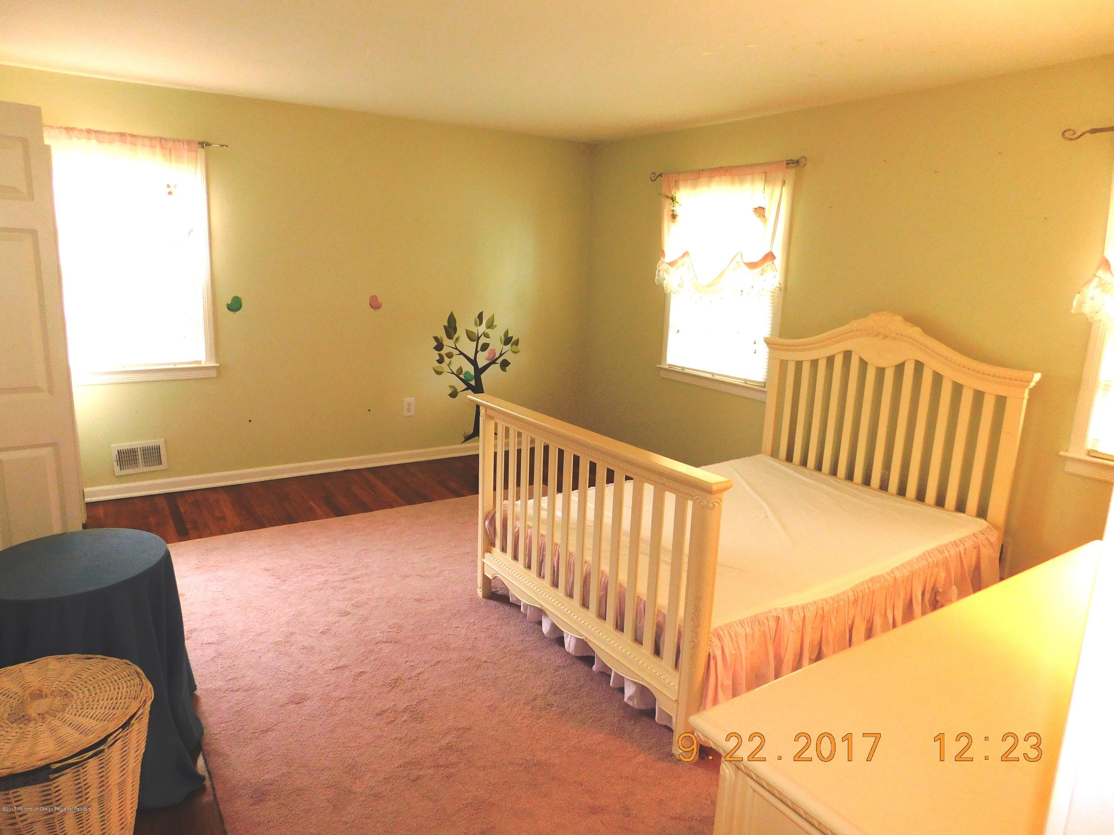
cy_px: 418
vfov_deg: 58.9
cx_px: 557
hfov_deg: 73.9
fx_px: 740
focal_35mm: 23
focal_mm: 4
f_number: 3
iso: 200
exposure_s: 1/30
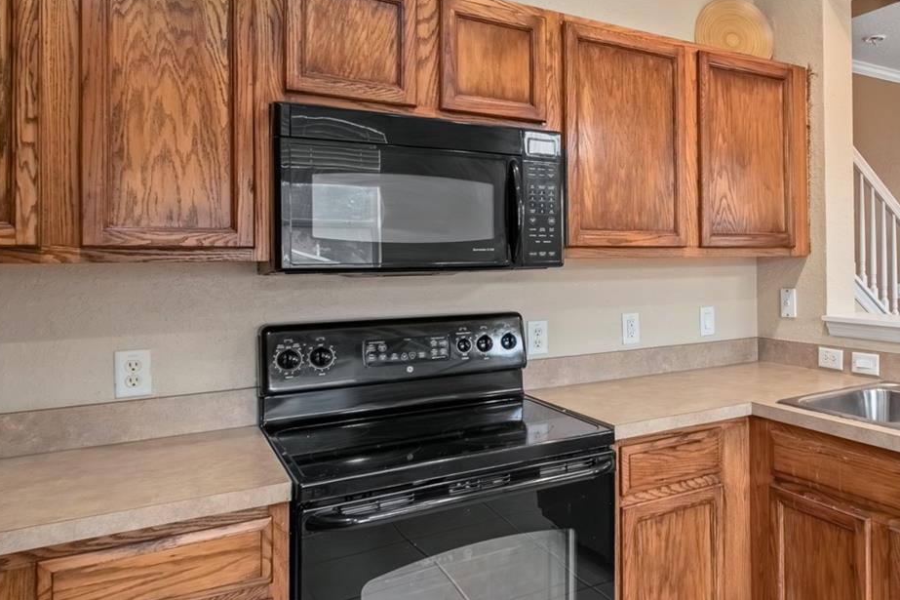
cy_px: 248
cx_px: 658
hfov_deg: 65.8
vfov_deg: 49.3
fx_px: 650
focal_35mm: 26
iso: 250
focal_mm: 10
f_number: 9
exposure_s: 1/5
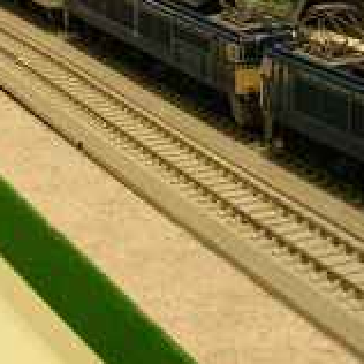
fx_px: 1154
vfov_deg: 17.7
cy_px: 40
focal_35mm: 97
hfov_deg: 17.9
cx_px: 215
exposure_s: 1/178
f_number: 2.8
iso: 200
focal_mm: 5.8
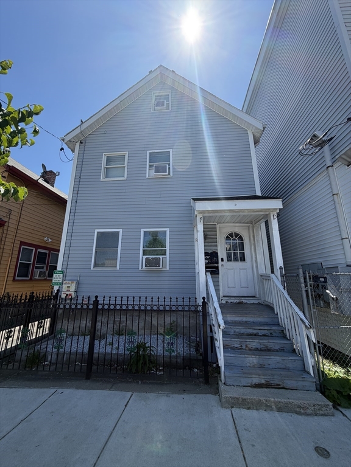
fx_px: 189
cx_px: 176
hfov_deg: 85.7
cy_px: 234
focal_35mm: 14
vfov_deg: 102.1
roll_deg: +0.9
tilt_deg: +14.5
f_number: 2.2
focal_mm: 2.22
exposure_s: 1/770
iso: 32
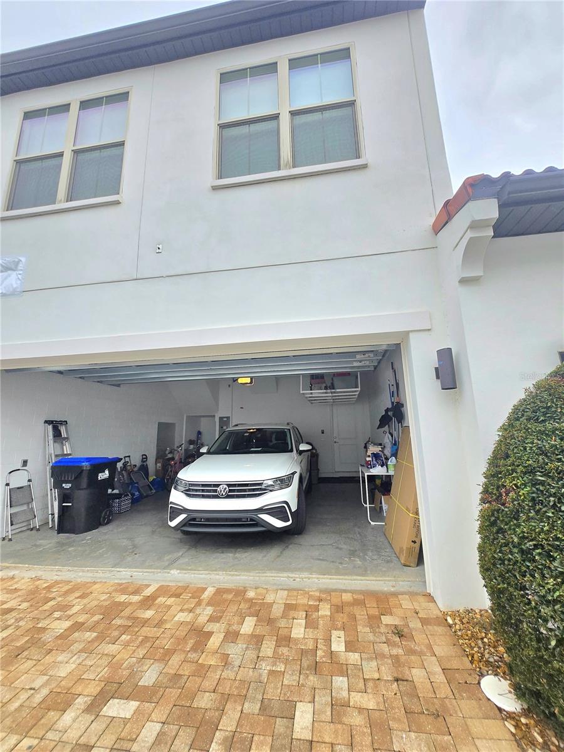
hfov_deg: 89.9
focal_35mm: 13
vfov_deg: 106.2
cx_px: 282
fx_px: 282
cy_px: 376
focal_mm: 1.7
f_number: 2.2
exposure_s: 1/370
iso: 64
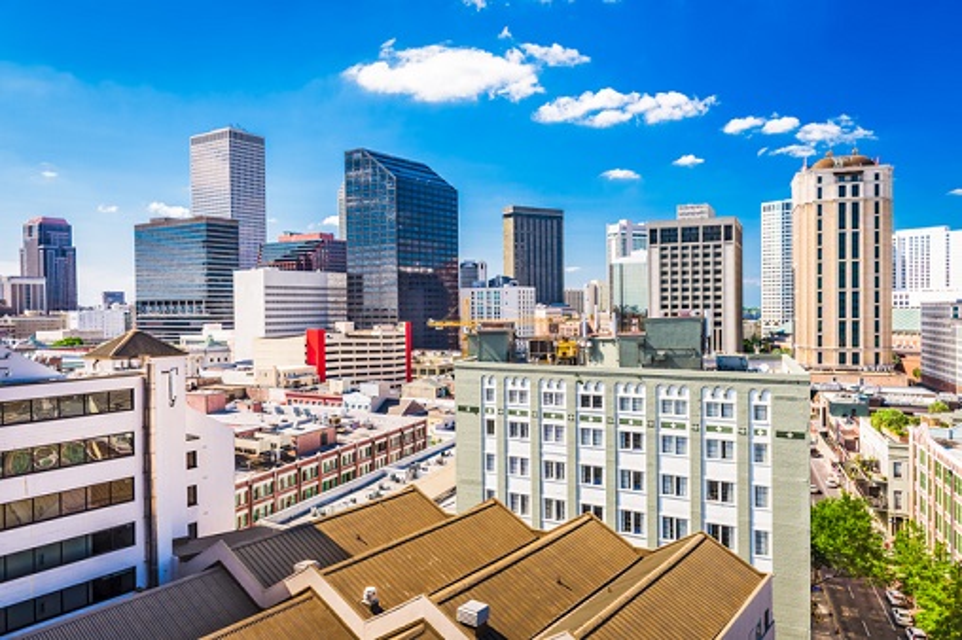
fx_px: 748
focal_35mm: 28
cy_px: 320
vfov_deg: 46.3
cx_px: 481
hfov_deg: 65.5
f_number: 8
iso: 64
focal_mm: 28
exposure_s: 1/25
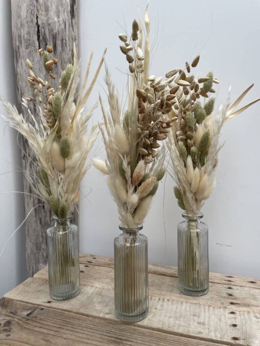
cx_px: 130
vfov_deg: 67.3
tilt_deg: -6.0
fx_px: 260
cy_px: 173
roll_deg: -1.0
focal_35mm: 26
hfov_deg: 53.1
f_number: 1.6
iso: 125
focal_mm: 4.2
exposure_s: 1/106
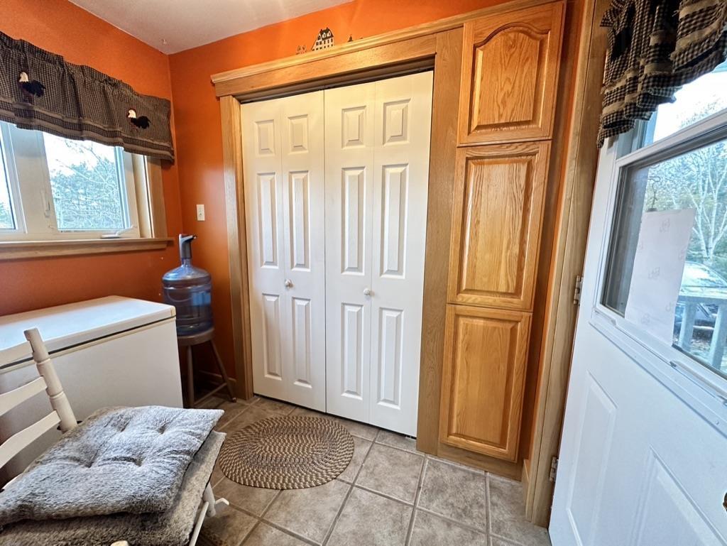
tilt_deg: -9.2
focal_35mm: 14
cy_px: 273
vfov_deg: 85.7
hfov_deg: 102.0
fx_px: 294
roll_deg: -0.6
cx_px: 364
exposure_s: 1/60
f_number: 2.2
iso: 320
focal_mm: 2.22
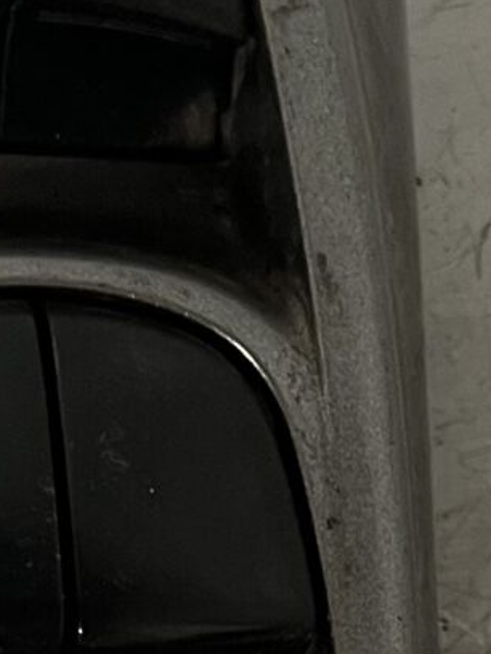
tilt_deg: -76.2
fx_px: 3083
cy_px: 888
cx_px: 496
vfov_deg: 11.7
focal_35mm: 163
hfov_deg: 9.0
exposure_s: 1/50
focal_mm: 5.1
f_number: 1.6
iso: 125
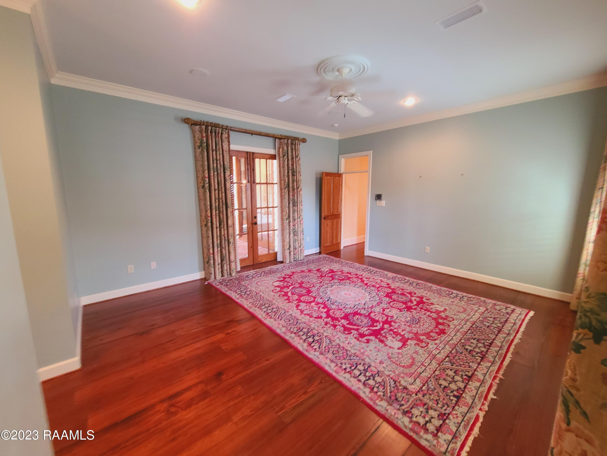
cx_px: 304
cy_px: 228
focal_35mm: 13
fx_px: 228
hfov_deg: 106.2
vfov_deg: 89.9
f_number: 2.2
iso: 500
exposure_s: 1/30
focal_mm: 2.2
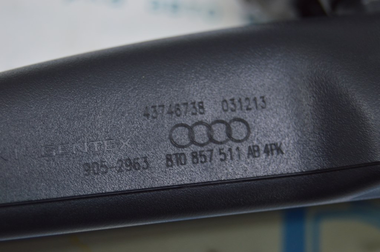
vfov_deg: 16.5
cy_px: 126
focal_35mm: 82
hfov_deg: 24.6
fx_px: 870
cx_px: 190
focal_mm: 55
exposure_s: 1/20
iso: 400
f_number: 5.6
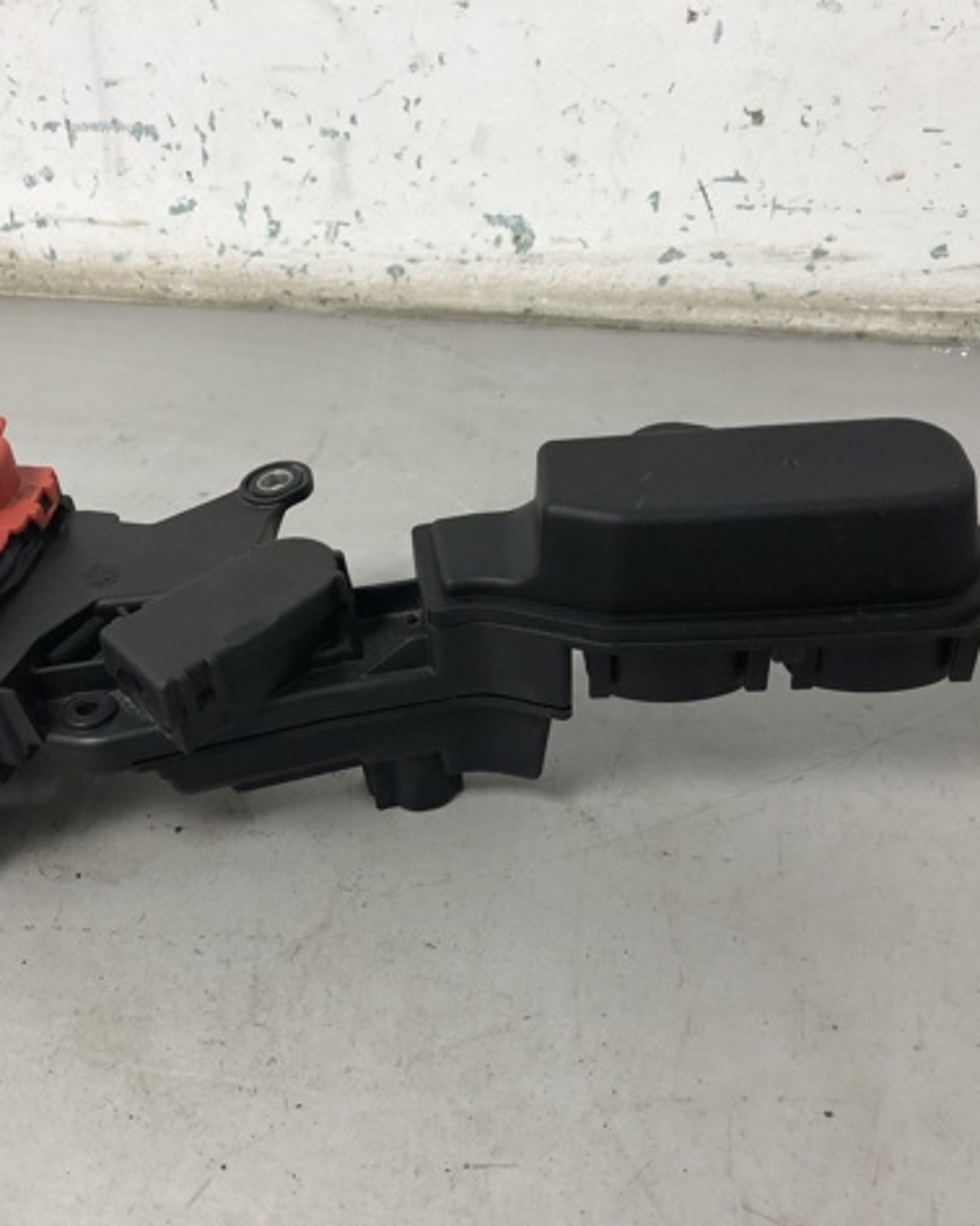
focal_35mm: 37
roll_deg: +6.1
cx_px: 391
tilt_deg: -41.3
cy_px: 617
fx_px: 1342
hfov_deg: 39.9
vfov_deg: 49.1
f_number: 1.8
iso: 32
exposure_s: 1/25
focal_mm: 4
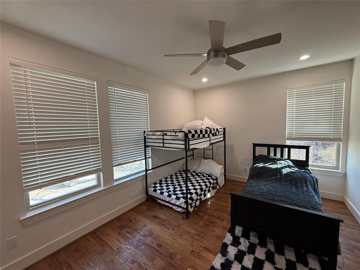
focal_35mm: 14
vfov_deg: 85.7
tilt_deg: -4.5
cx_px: 180
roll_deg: +2.3
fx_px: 146
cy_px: 135
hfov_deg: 102.1
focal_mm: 2.22
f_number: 2.2
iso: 160
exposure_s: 1/120
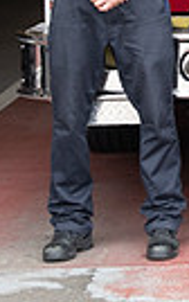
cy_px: -89
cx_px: 328
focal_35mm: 199
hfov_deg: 6.5
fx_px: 1637
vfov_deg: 10.3
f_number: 3.2
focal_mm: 30
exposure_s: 1/320
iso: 400
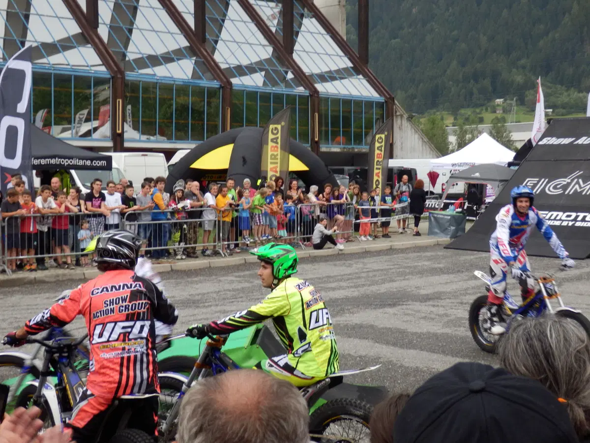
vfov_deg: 29.7
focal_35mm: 49
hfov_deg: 38.9
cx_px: 295
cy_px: 222
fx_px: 835
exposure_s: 1/80
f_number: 4
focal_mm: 8.9
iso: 250
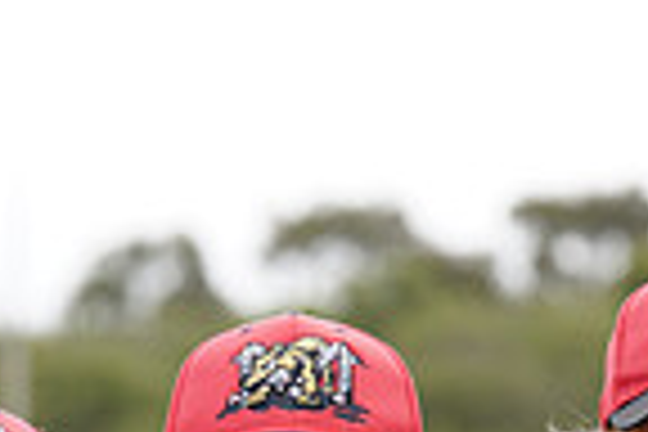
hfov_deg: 3.8
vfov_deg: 2.5
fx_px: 9809
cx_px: 585
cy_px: 601
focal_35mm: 545
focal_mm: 135
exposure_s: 1/250
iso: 100
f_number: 5.6
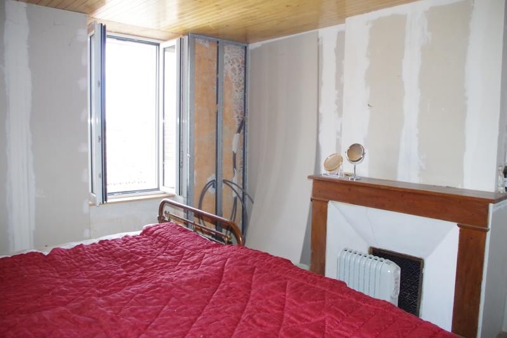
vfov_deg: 47.9
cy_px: 169
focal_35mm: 27
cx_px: 254
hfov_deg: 67.4
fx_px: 380
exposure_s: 1/180
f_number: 5.6
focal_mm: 18
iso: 3200
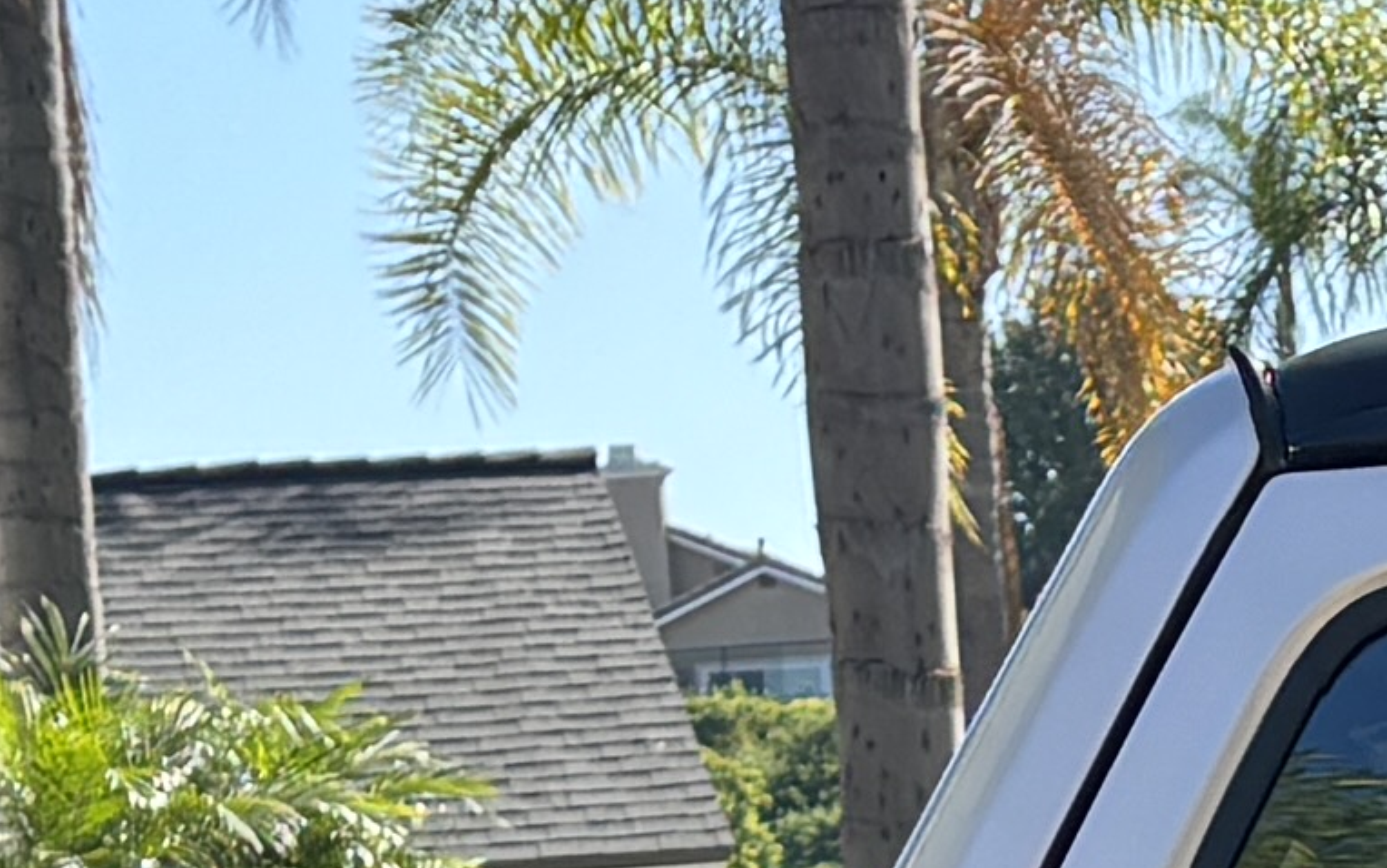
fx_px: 7789
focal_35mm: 206
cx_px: 1754
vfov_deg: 6.0
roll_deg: +4.0
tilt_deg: -8.9
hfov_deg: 10.0
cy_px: 2284
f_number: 1.6
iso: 50
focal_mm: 5.96
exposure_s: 1/1047
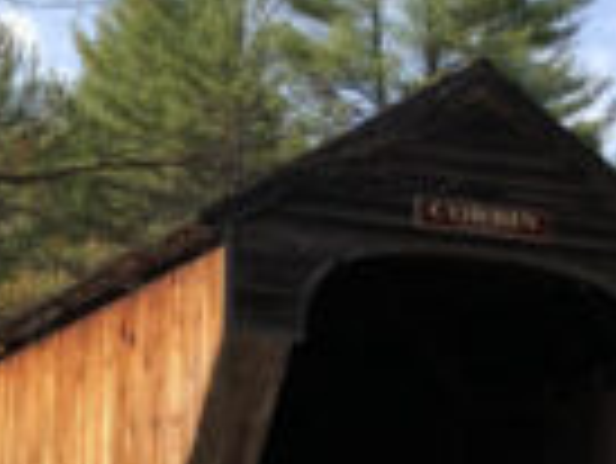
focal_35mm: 131
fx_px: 2333
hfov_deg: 15.0
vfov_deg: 11.3
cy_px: 392
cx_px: 256
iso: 20
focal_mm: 3.99
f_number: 1.8
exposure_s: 1/979
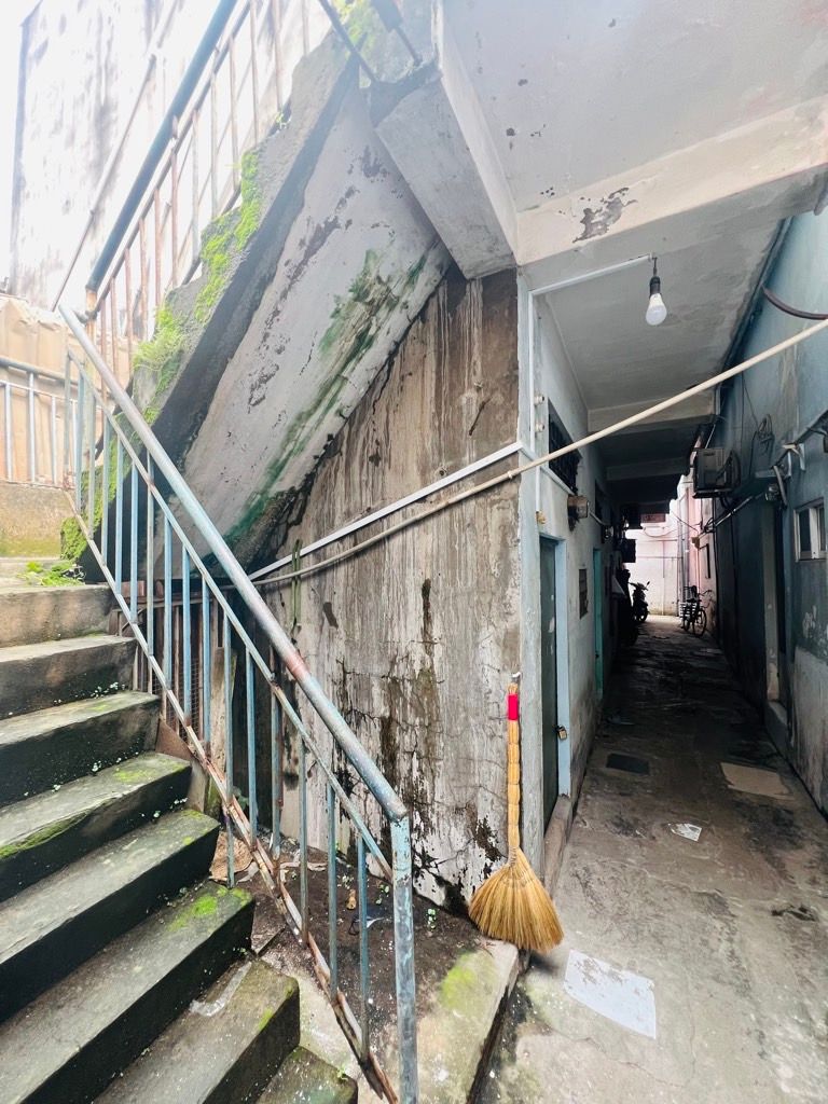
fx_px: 415
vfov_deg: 106.2
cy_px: 552
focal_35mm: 13
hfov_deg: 89.9
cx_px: 414
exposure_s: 1/99
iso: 100
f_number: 1.8
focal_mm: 1.57
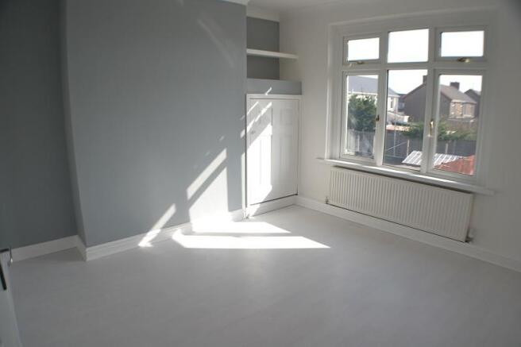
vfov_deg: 43.6
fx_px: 434
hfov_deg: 61.9
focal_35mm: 30
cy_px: 174
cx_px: 260
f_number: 3.8
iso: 100
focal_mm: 20
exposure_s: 1/250
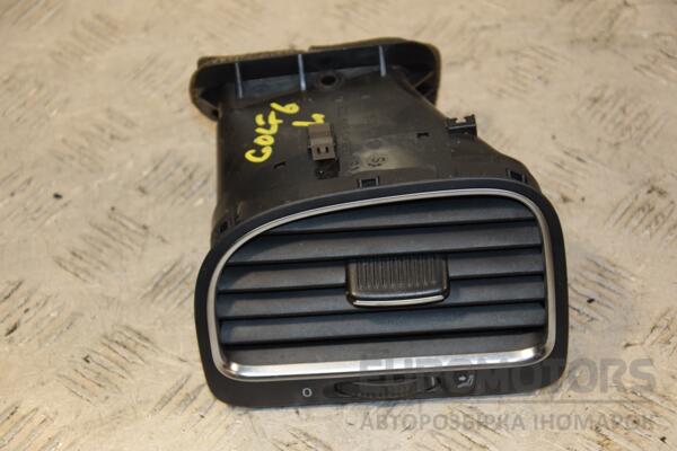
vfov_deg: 13.0
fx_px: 1974
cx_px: 338
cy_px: 226
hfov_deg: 19.5
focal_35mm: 105
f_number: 5.3
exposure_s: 1/160
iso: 800
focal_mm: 70
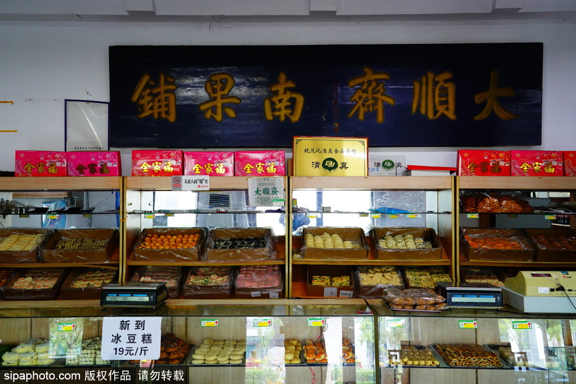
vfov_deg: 41.1
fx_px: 512
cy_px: 192
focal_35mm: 32
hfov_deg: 58.7
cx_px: 288
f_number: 7.1
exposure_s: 1/30
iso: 1600
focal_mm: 32
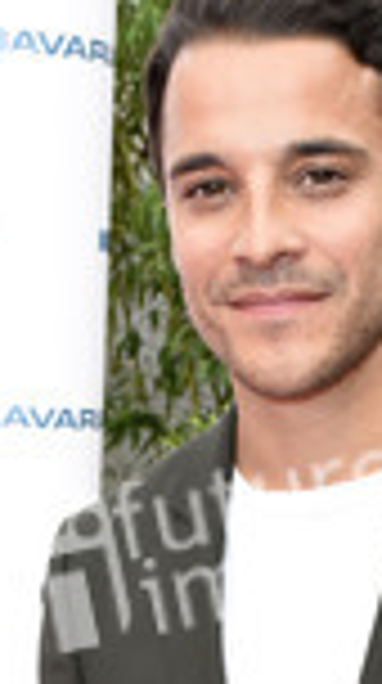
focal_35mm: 124
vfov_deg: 16.7
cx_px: 319
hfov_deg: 9.7
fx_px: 2243
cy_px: 783
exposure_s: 1/160
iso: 800
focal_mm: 30
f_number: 6.3
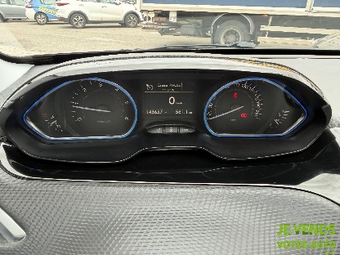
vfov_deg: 56.8
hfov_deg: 71.6
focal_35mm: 24
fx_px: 236
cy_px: 128
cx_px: 170
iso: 100
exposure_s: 1/121
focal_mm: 2.22
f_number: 2.2
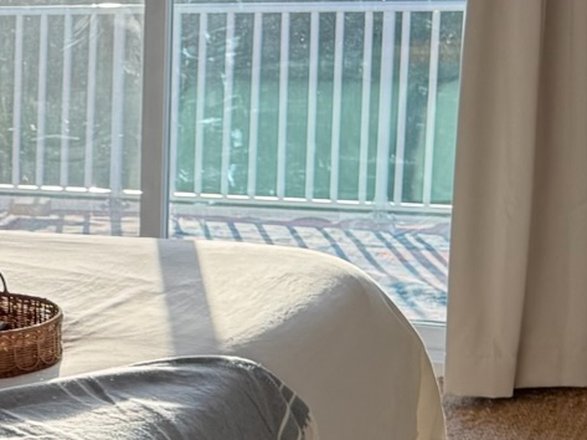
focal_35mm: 104
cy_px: 226
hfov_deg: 15.5
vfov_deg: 14.2
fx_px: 1762
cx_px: -556
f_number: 1.78
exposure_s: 1/448
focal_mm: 6.76
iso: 100
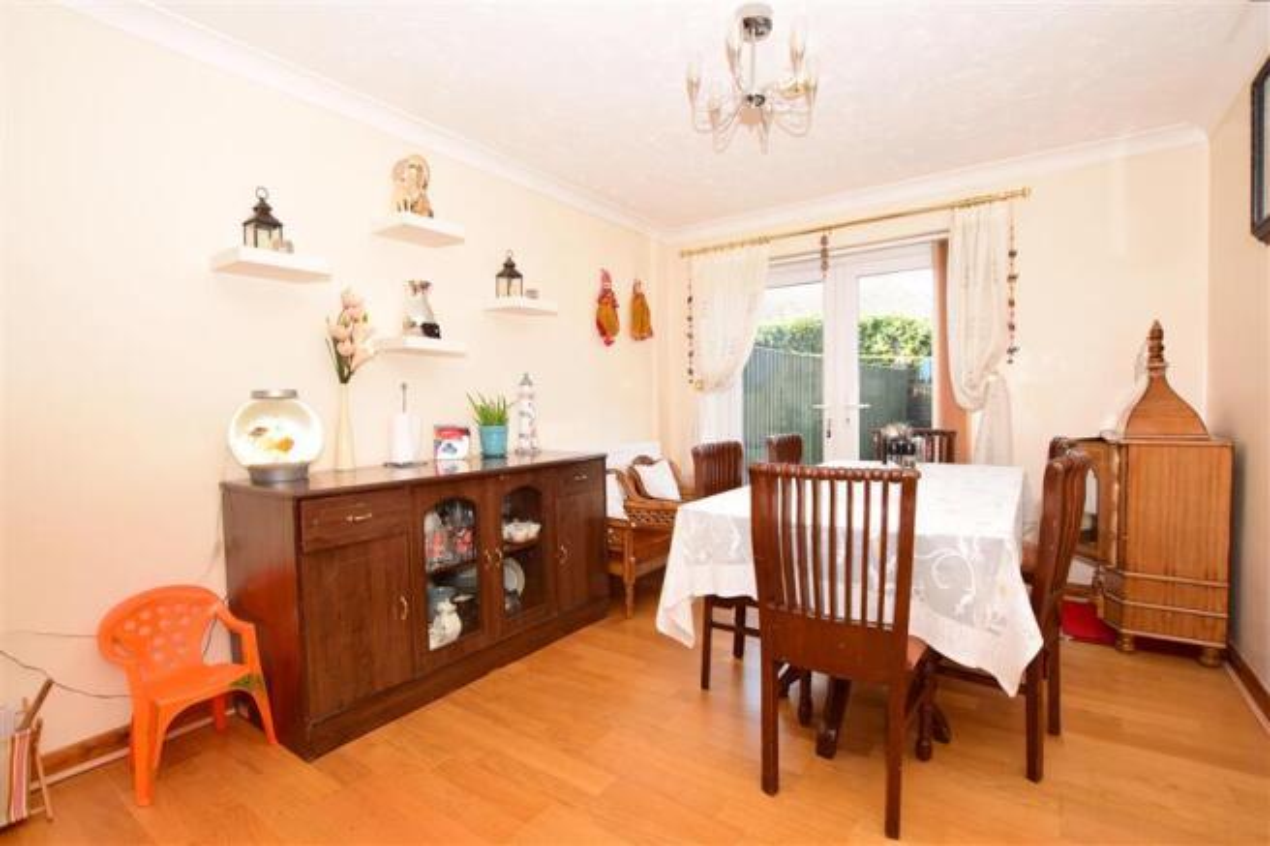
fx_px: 529
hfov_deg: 100.4
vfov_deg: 77.3
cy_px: 423
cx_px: 635
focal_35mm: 15
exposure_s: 1/100
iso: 200
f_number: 5
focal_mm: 10
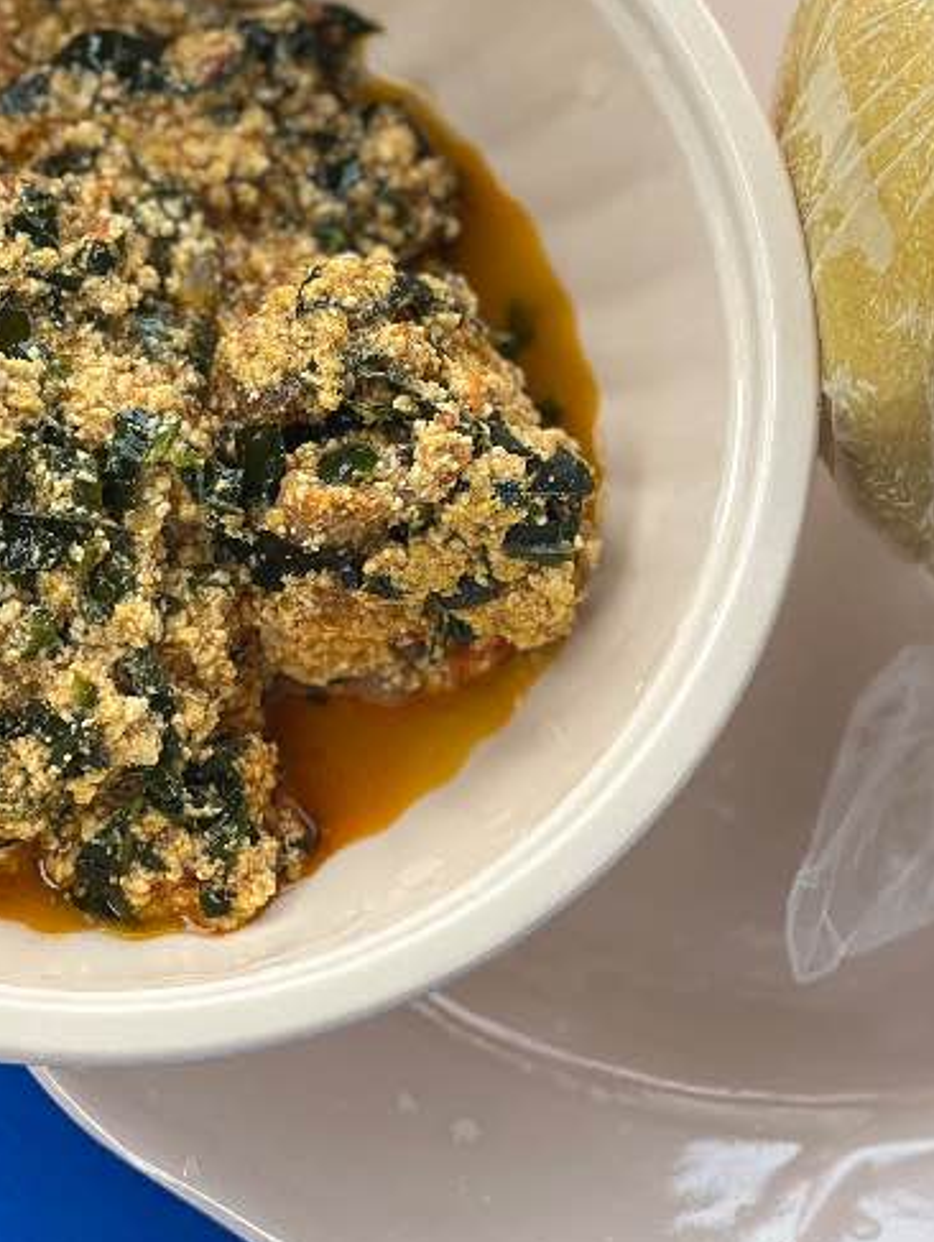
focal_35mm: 158
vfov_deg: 12.5
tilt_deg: -73.6
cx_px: 569
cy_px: 533
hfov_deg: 9.4
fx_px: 5677
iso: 40
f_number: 2.8
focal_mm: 9
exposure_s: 1/121
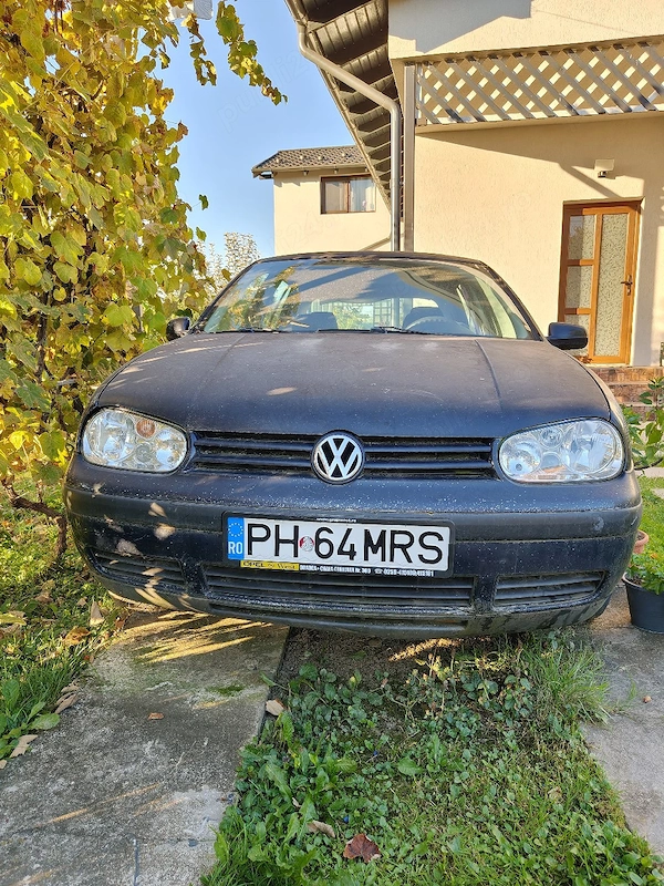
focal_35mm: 24
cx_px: 332
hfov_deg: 56.8
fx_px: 614
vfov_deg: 71.6
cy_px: 443
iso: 50
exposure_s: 1/303
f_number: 1.8
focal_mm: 5.59
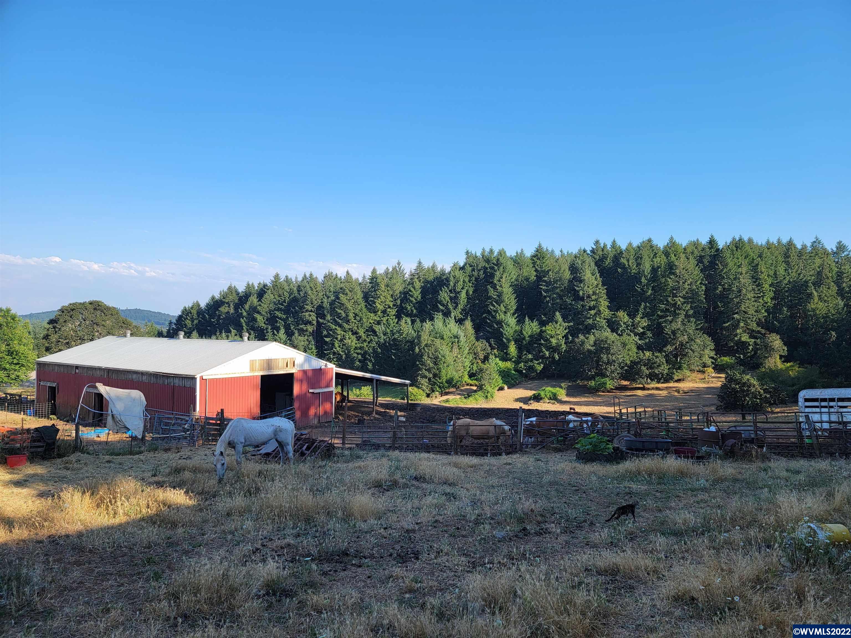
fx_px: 590
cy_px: 319
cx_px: 426
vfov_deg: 56.8
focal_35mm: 24
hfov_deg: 71.6
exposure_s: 1/453
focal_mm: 6.7
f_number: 1.8
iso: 16
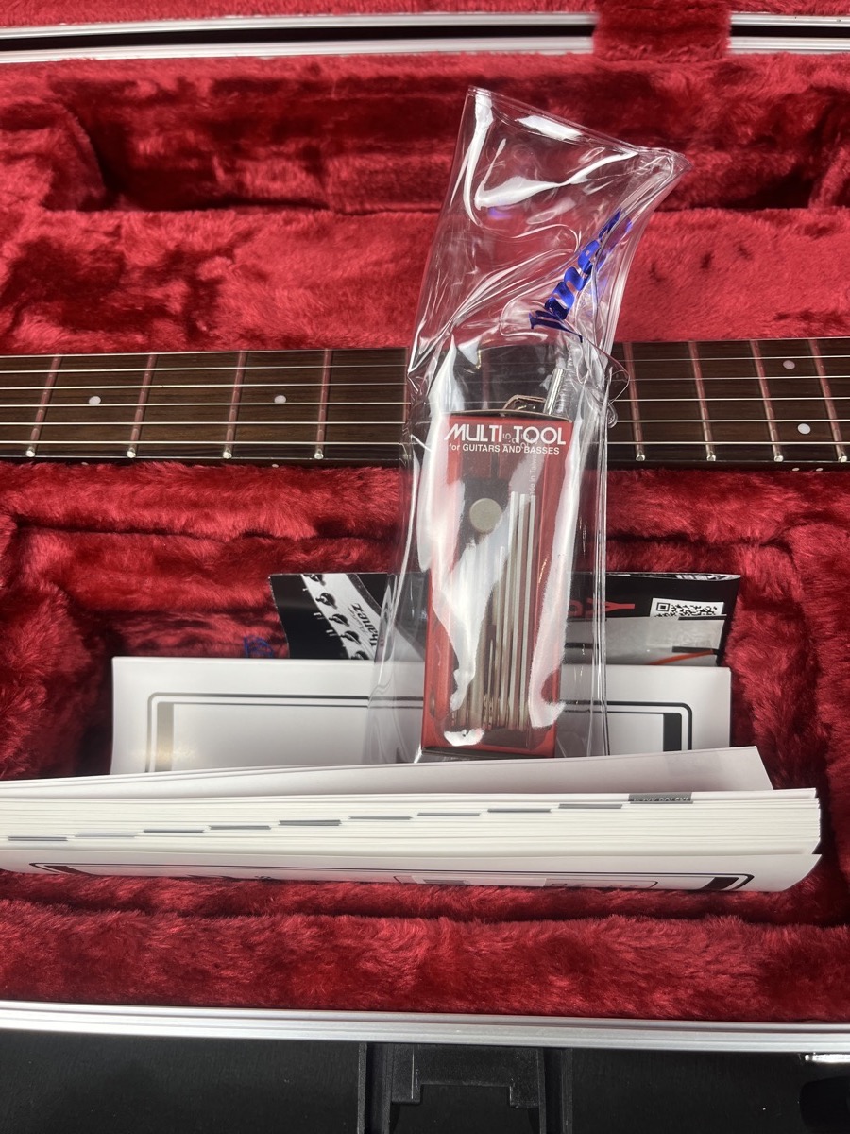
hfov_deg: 53.1
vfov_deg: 67.3
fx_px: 851
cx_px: 425
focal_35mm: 26
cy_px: 567
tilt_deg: -61.5
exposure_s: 1/120
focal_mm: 5.1
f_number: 1.6
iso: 80
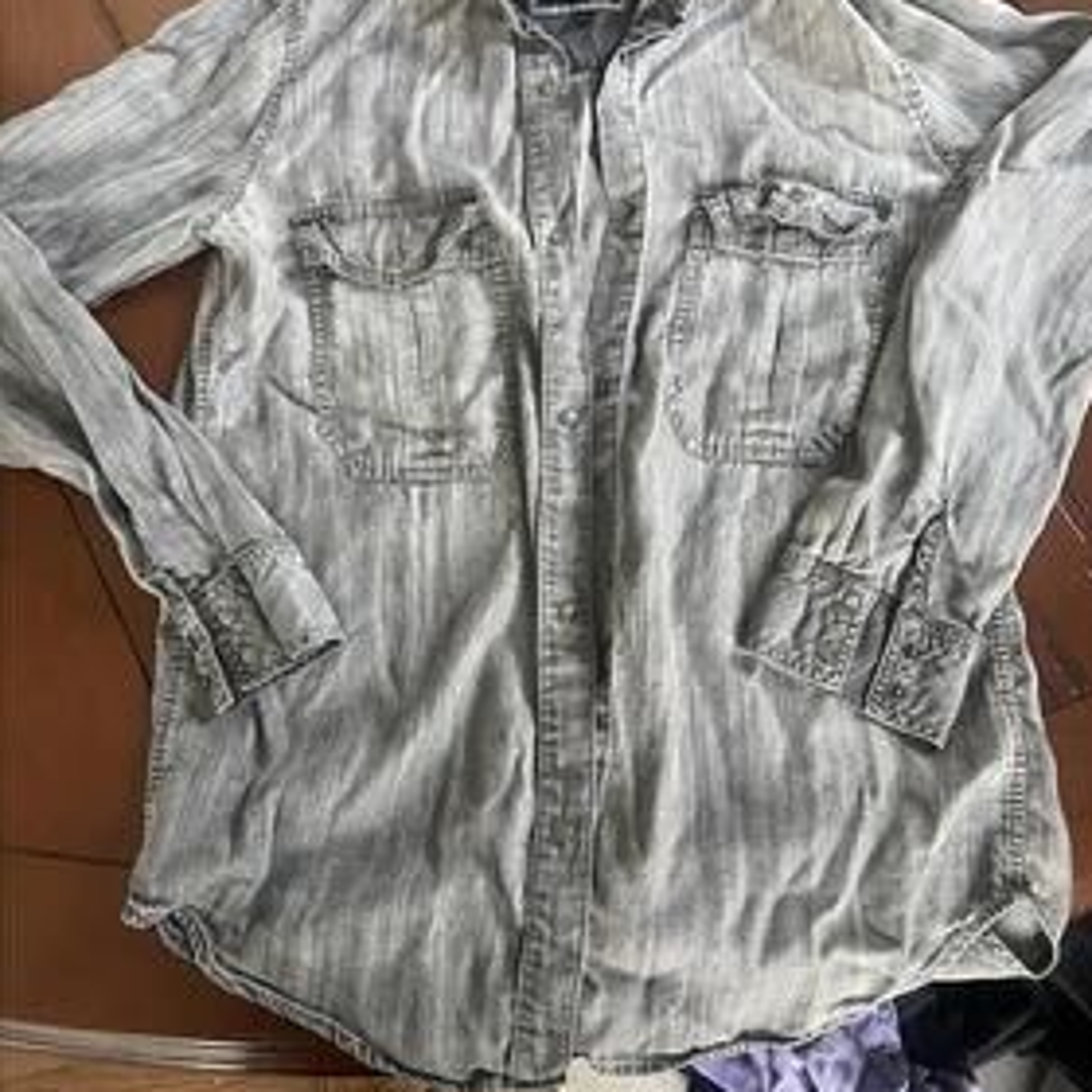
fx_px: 1071
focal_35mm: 30
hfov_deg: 54.0
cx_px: 554
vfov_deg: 53.8
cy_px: 460
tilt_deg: -75.9
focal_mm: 5.1
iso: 500
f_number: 1.6
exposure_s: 1/54
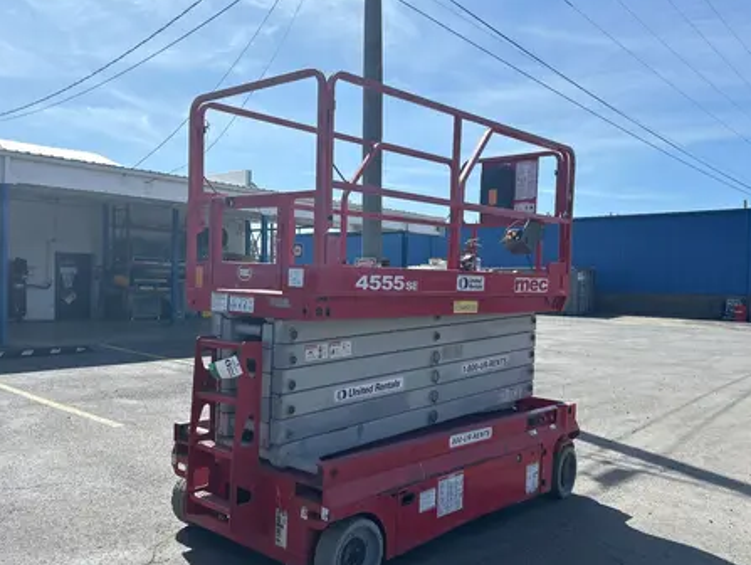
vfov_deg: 44.2
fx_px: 695
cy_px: 302
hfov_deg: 56.8
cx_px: 368
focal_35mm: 32
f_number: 1.5
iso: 50
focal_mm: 5.7
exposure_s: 1/4831
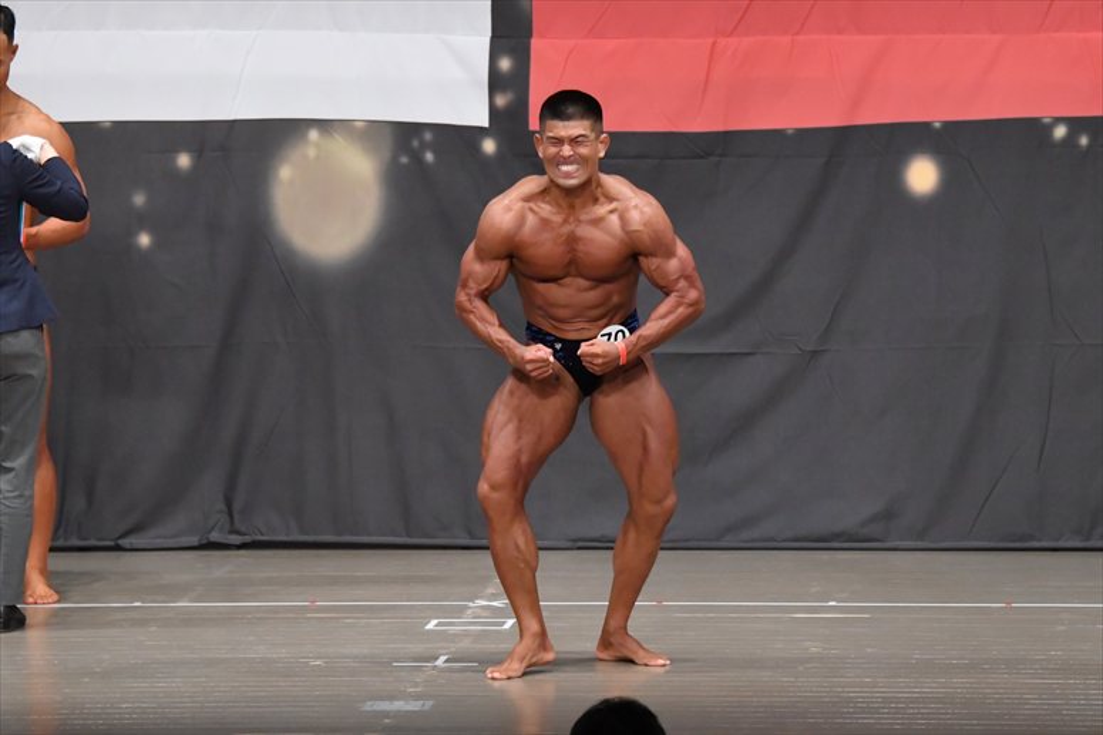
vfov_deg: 6.8
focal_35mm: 202
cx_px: 552
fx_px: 6186
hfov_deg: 10.2
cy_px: 368
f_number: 5.6
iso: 6400
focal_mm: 135
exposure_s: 1/400
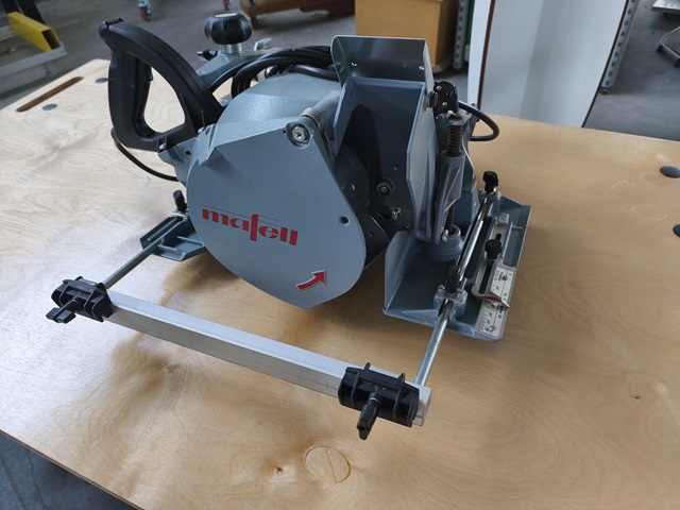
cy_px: 255
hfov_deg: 73.9
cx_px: 340
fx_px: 452
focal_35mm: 23
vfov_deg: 58.9
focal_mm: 6.14
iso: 100
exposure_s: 1/99.9
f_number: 1.65
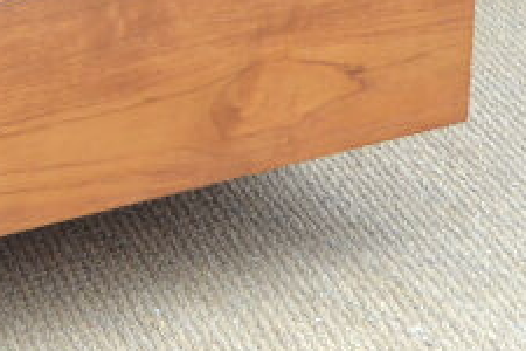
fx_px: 2980
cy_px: -318
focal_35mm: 204
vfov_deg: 6.6
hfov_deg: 9.9
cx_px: -119
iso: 560
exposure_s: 1/60
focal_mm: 34
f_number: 4.5
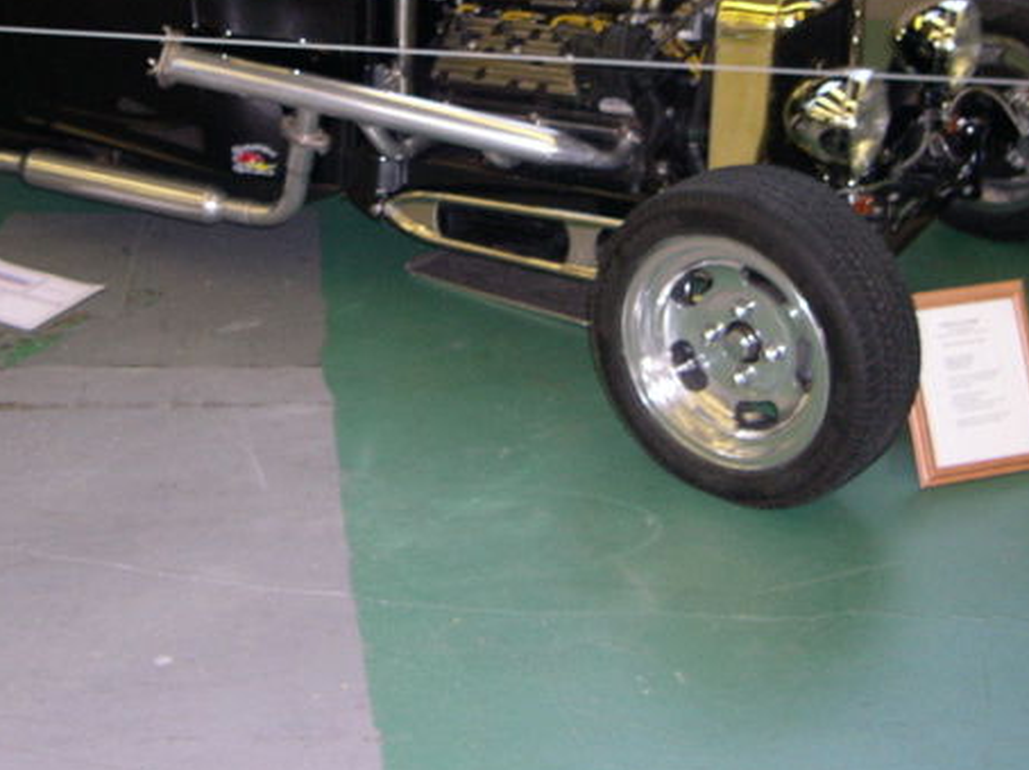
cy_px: 102
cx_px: 340
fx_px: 1991
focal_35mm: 67
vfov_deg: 21.5
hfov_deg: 28.8
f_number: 2.8
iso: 227
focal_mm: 8
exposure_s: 1/60
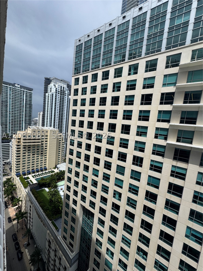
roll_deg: -5.1
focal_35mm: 14
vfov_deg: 102.1
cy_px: 136
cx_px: 102
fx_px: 109
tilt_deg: -5.1
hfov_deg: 85.7
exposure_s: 1/2208
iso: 50
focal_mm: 2.22
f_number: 2.2
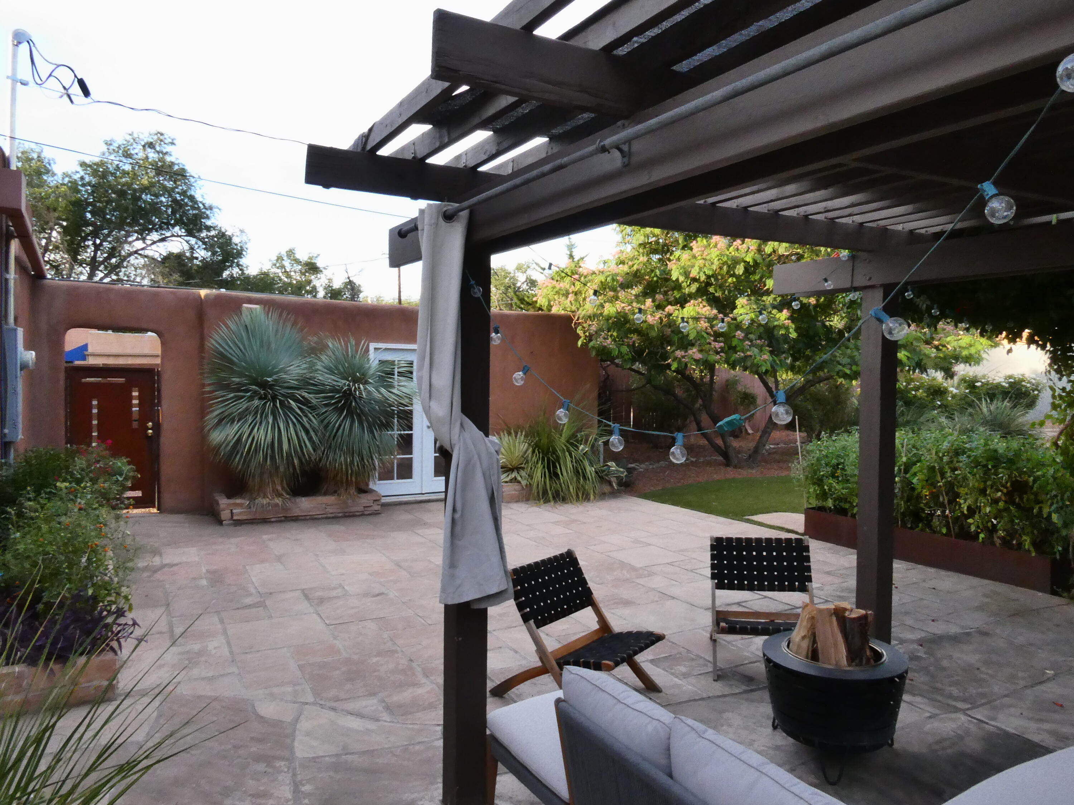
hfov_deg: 71.6
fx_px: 745
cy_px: 402
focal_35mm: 24
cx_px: 537
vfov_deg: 56.8
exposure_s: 1/60
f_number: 8
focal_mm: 4.3
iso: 400
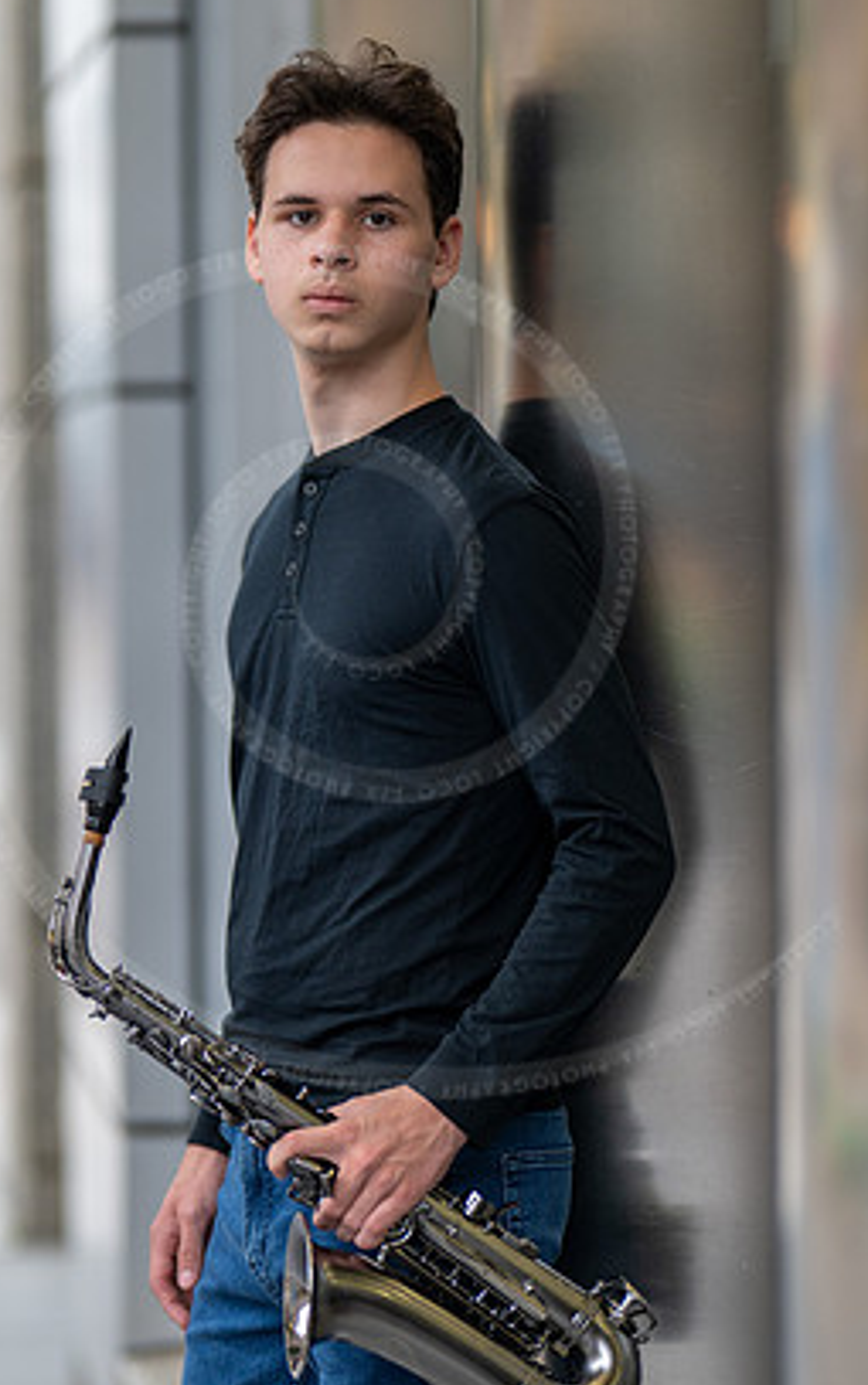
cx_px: 402
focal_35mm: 143
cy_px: 657
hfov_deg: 9.2
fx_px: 5403
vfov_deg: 14.6
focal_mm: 85
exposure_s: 1/640
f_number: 1.2
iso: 250
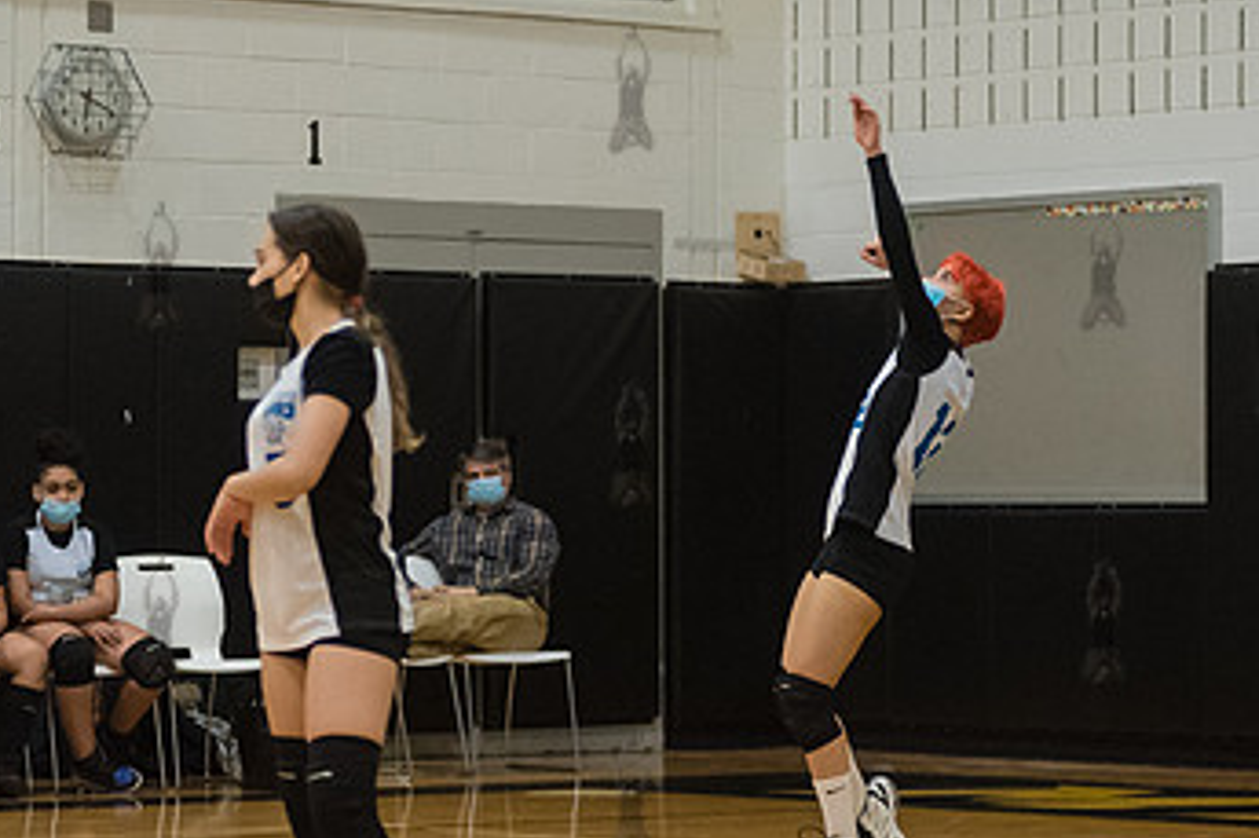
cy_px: 374
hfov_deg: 12.8
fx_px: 5593
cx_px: 803
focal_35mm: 160
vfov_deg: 8.6
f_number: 3.2
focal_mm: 80
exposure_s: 1/400
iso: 5000
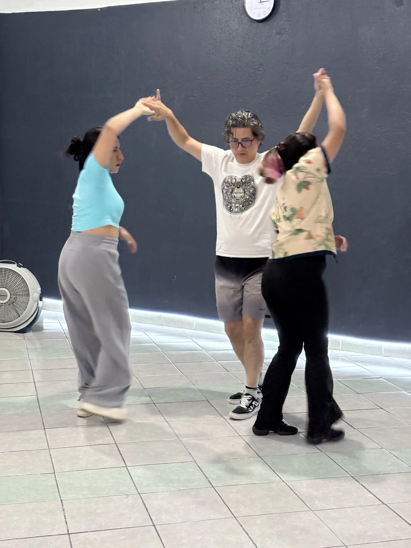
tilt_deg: -6.9
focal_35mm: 52
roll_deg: -1.1
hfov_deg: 28.0
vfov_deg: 36.8
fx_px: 823
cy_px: 274
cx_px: 206
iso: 250
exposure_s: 1/30
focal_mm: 5.96
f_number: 1.6
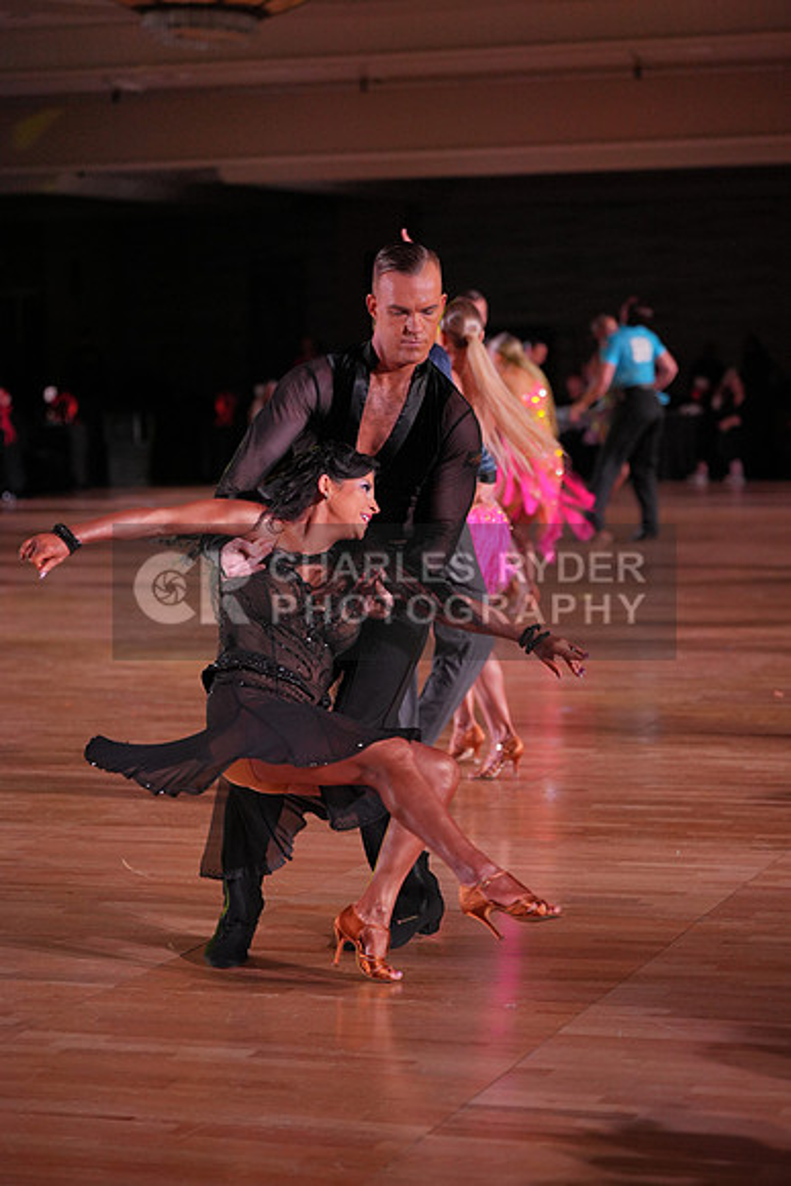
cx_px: 396
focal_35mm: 89
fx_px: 2931
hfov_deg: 15.4
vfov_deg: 22.9
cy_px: 593
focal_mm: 89
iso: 1600
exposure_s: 1/800
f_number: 2.8
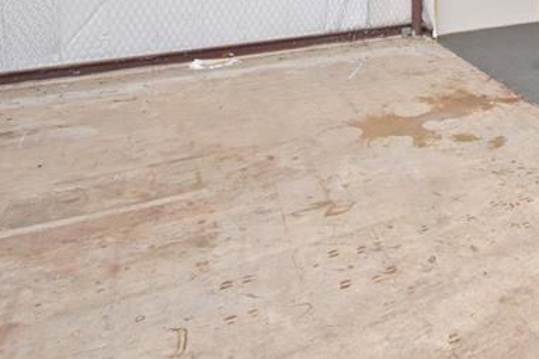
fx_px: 599
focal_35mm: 40
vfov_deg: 28.2
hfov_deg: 40.4
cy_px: -93
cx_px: 574
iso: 800
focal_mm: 10
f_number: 4.5
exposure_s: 1/125
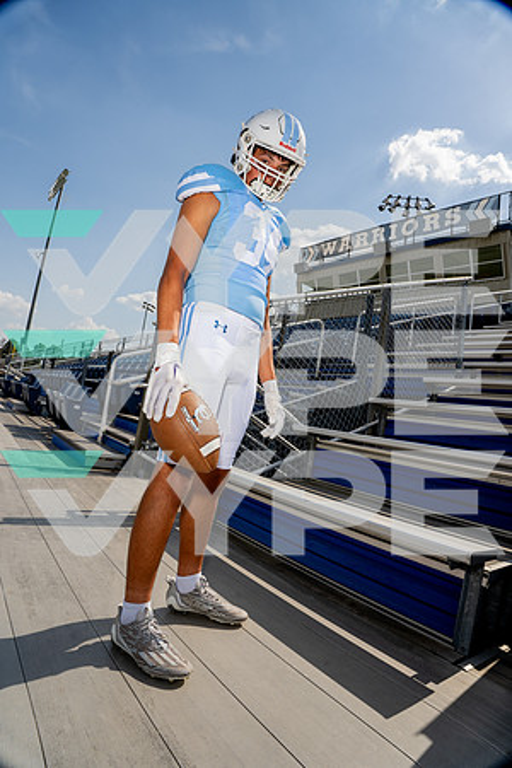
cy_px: 384
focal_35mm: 20
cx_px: 256
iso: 125
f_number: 11
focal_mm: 20
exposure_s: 1/250
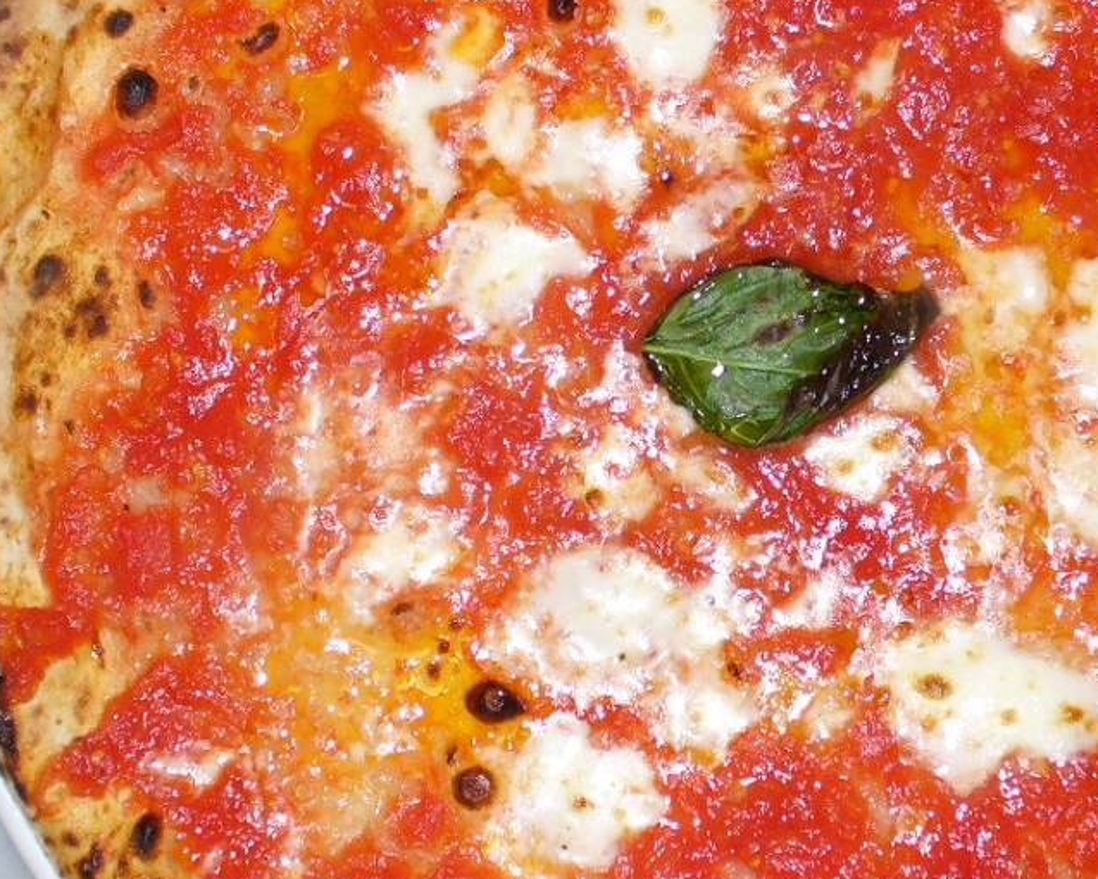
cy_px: 467
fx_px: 2210
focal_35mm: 68
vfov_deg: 22.5
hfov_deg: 27.7
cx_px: 738
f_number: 2.8
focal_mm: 6.1
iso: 100
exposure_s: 1/30
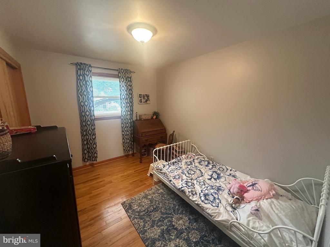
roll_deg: -0.1
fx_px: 133
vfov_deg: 85.7
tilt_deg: -9.3
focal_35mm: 14
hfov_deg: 102.1
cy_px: 124
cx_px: 165
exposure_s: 1/60
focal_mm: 2.22
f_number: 2.2
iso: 500
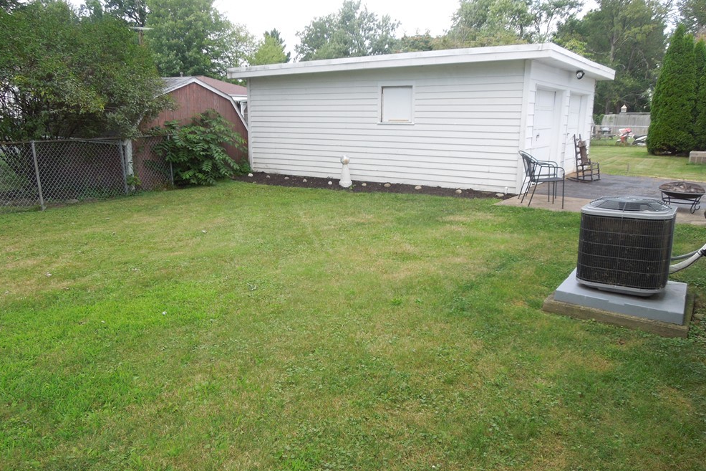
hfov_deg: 67.4
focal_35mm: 27
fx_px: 529
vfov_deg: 47.9
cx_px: 362
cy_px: 251
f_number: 3.3
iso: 100
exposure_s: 1/200
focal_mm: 4.5
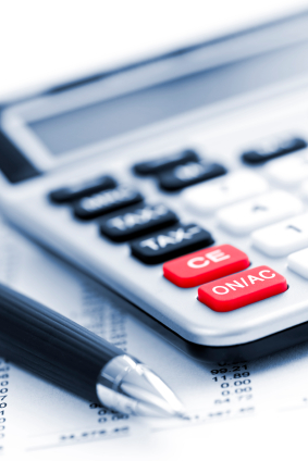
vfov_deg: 13.0
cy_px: 230
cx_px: 154
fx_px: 2019
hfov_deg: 8.7
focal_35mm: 158
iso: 200
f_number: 5.6
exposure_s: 1/80
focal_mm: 105
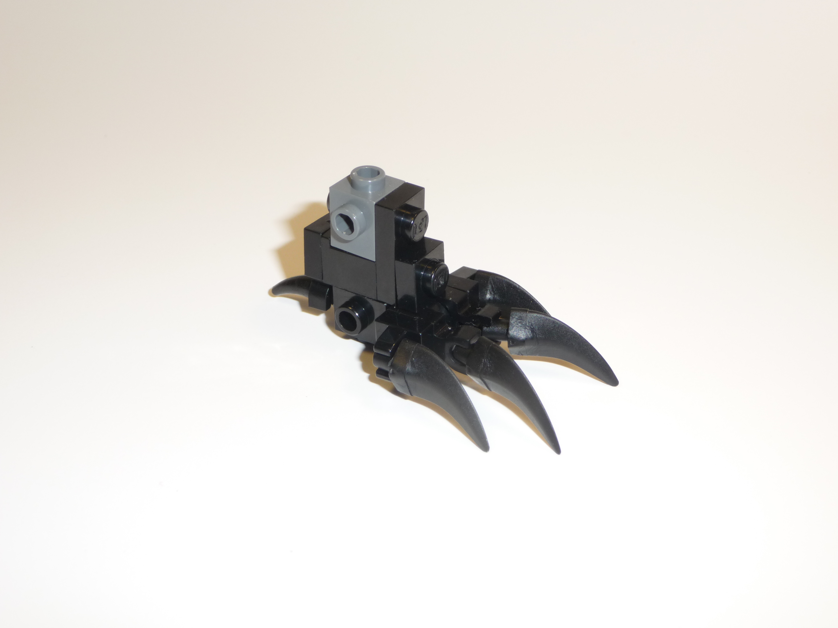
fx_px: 1331
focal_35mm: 55
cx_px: 419
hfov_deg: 34.9
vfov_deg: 26.6
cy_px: 314
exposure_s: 1/80
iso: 100
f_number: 4.3
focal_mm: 9.3
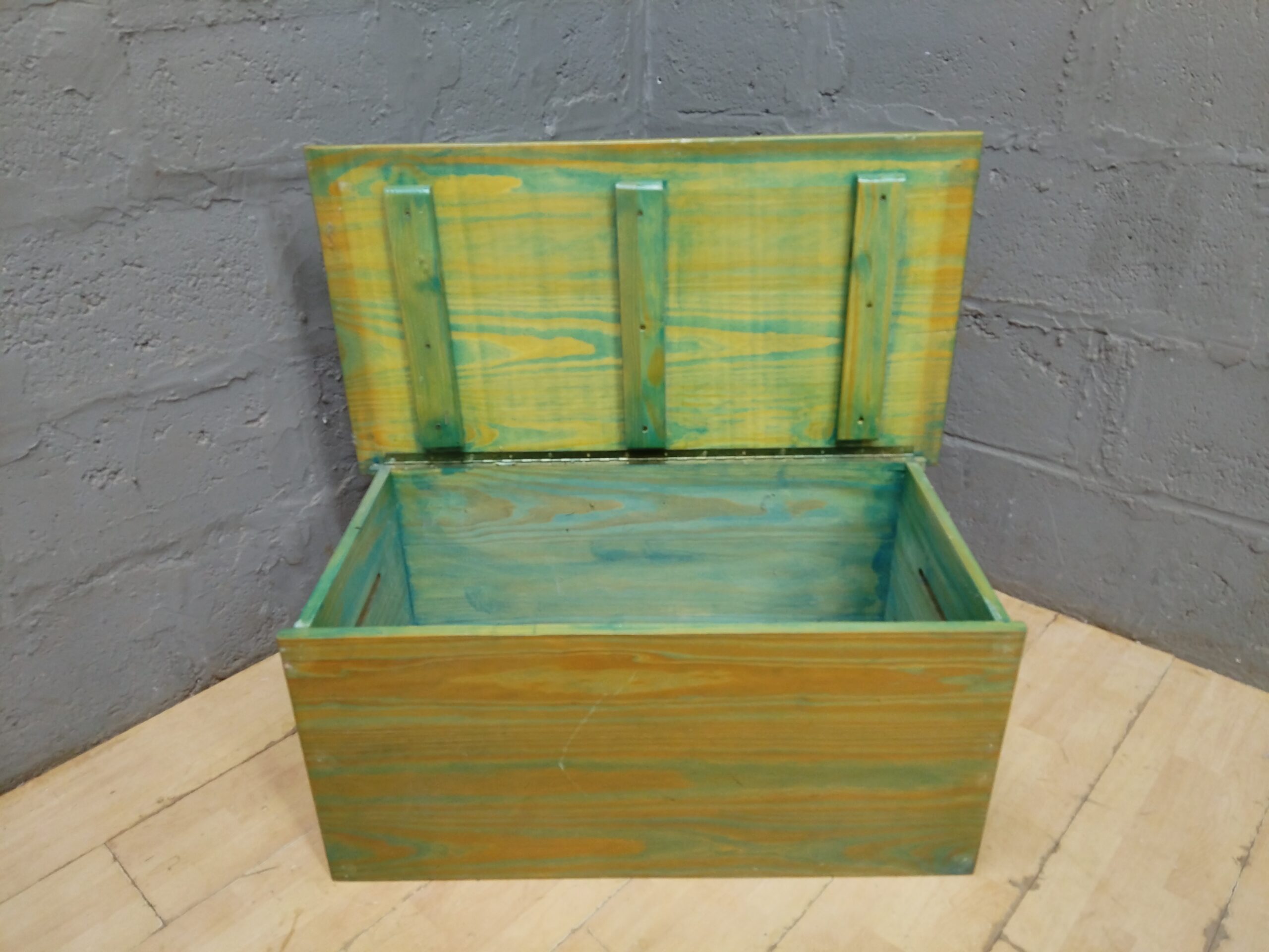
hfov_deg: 67.3
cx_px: 634
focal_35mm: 26
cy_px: 476
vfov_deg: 53.1
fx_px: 953
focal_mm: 4.25
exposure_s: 1/20
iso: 652
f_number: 1.8
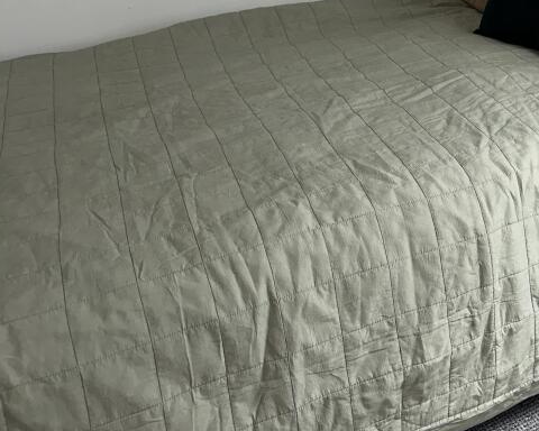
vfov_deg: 29.3
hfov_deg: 33.4
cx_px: 566
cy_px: 63
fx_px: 798
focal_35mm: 50
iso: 100
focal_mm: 6.86
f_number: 1.78
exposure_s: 1/20
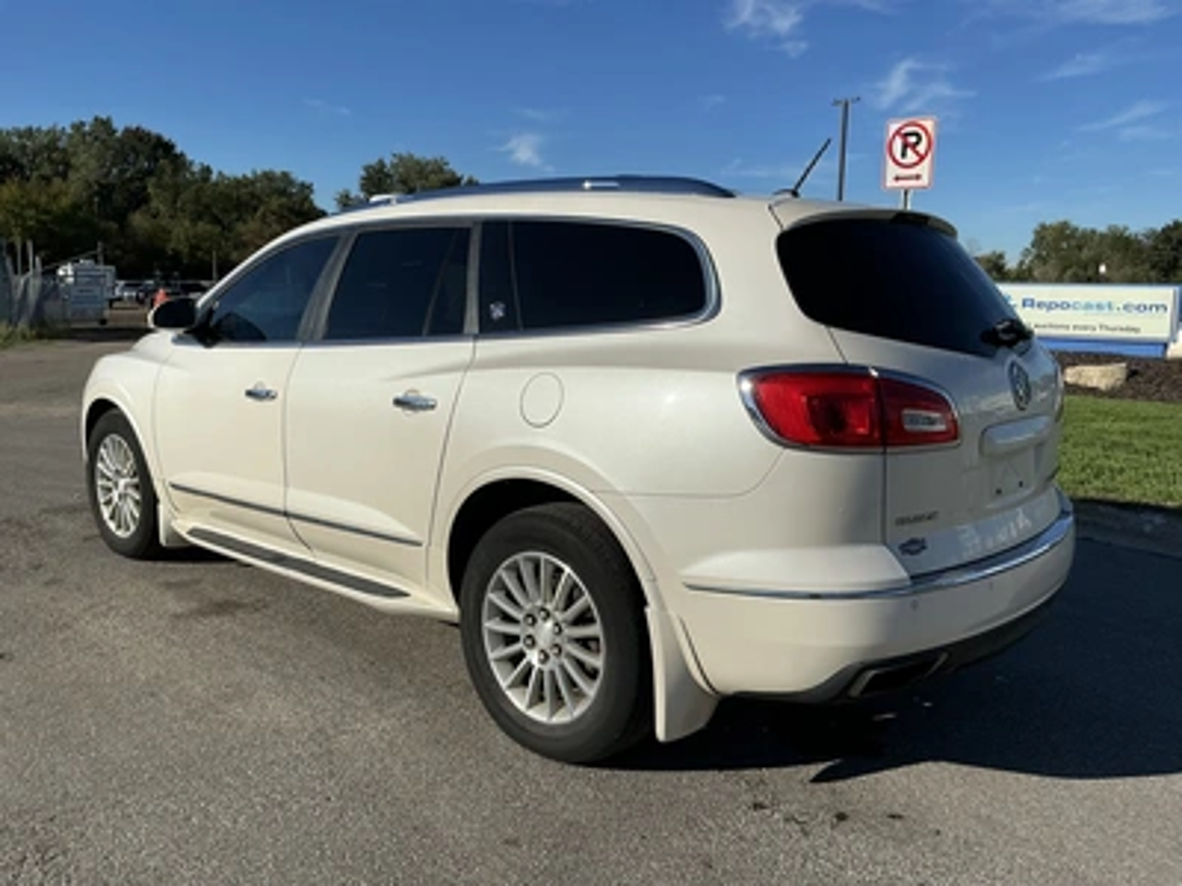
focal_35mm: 28
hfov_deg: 63.4
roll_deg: -0.6
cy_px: 443
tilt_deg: -7.1
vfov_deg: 49.7
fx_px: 956
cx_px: 591
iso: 25
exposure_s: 1/4405
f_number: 1.8
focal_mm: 3
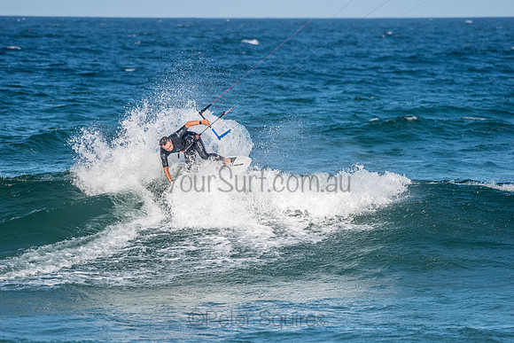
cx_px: 257
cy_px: 172
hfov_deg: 6.6
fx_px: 4427
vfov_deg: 4.4
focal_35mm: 310
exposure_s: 1/2500
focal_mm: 310
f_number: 5.6
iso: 400
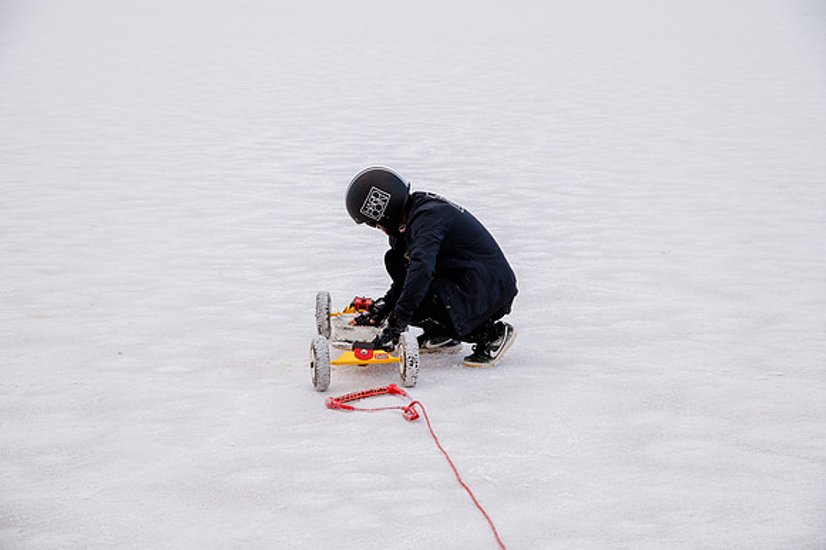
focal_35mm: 83
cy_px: 275
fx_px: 1903
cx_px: 413
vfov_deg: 16.4
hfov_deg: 24.5
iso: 250
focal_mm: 82
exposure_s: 1/640
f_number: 8
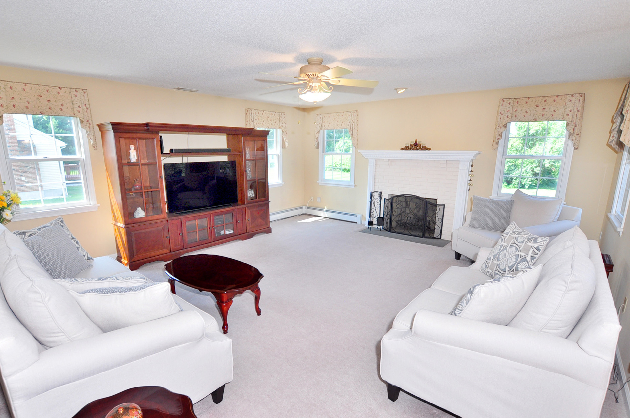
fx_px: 297
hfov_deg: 93.2
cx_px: 297
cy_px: 216
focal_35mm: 17
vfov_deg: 70.3
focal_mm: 10
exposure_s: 1/50
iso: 250
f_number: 5
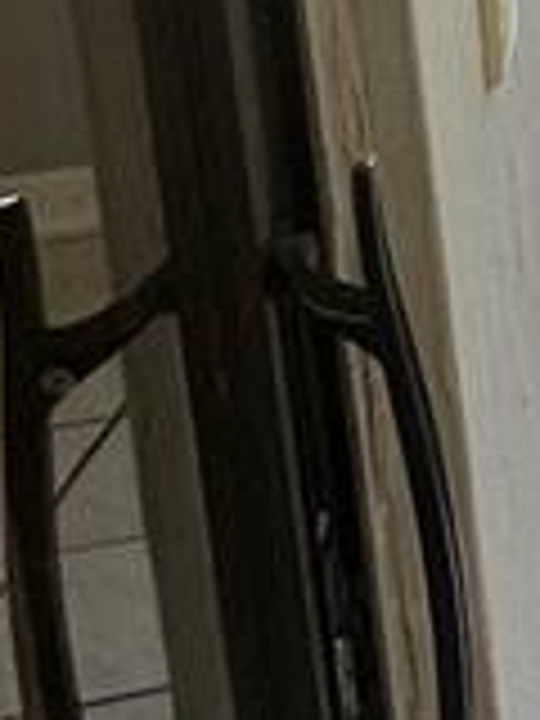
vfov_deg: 17.6
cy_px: -194
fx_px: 2184
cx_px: 1467
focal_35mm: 105
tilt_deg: -12.5
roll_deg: -0.3
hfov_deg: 10.9
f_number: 2.2
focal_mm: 2.22
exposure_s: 1/120
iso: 100
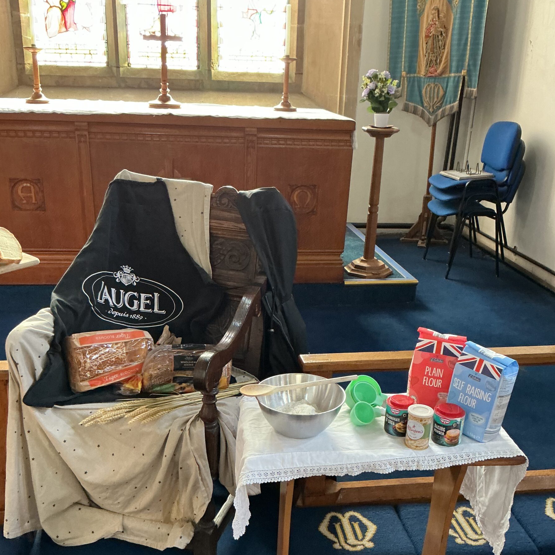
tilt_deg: -26.0
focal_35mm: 37
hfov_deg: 44.9
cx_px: 279
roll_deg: -1.7
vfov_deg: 44.3
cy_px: 367
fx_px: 671
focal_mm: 3
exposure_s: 1/40
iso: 250
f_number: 1.8
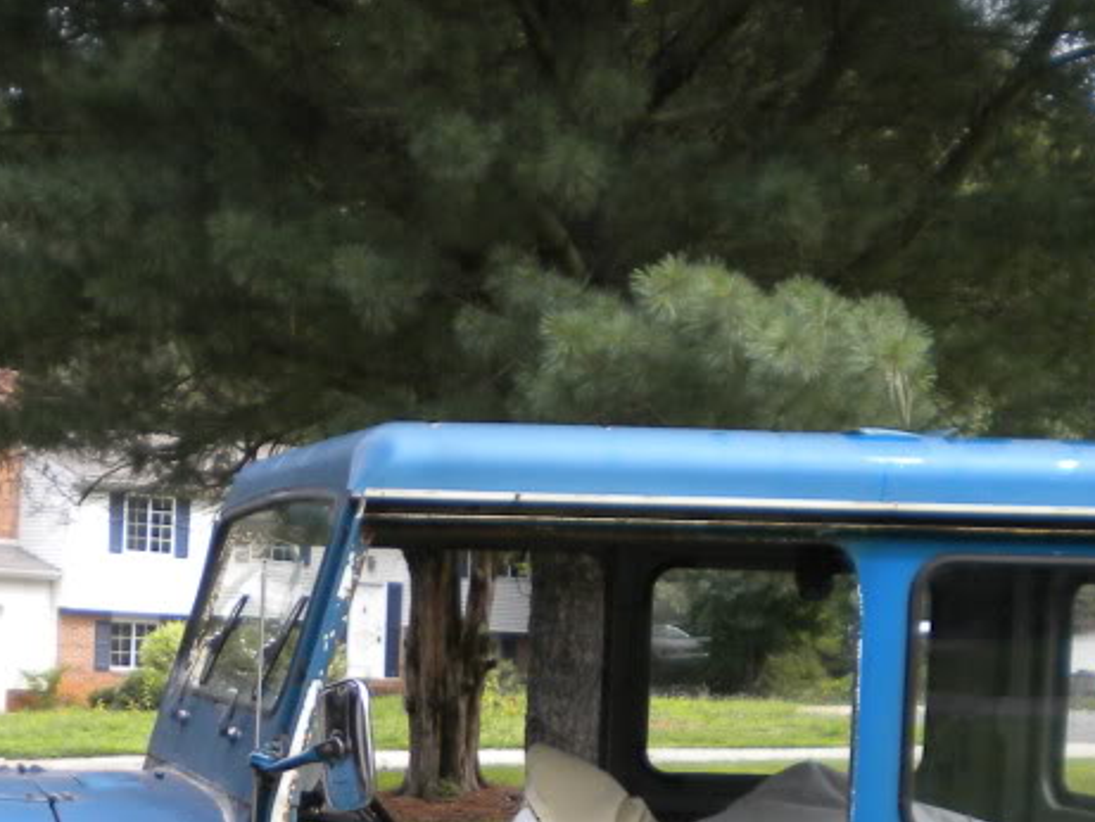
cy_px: 905
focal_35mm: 91
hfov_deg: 21.3
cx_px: 214
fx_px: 2879
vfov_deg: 15.8
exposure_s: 1/215
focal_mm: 7.4
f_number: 3.5
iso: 80
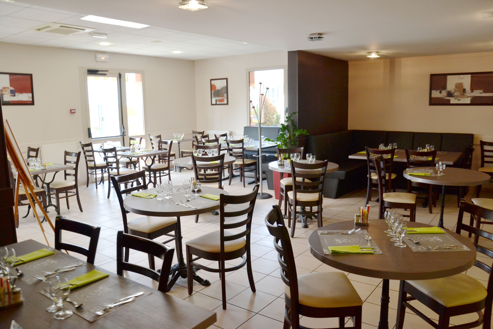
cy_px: 164
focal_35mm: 27
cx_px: 246
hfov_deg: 67.4
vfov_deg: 47.9
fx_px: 370
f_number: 4.5
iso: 400
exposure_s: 1/80
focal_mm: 18
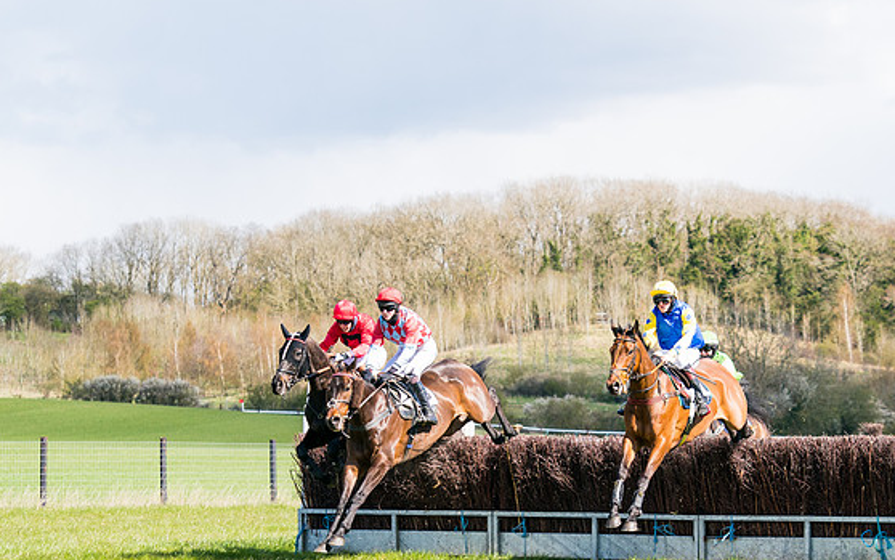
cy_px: 386
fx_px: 3318
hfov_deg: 15.3
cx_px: 613
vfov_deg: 9.6
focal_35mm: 136
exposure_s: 1/1600
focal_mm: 82
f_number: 4
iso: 400
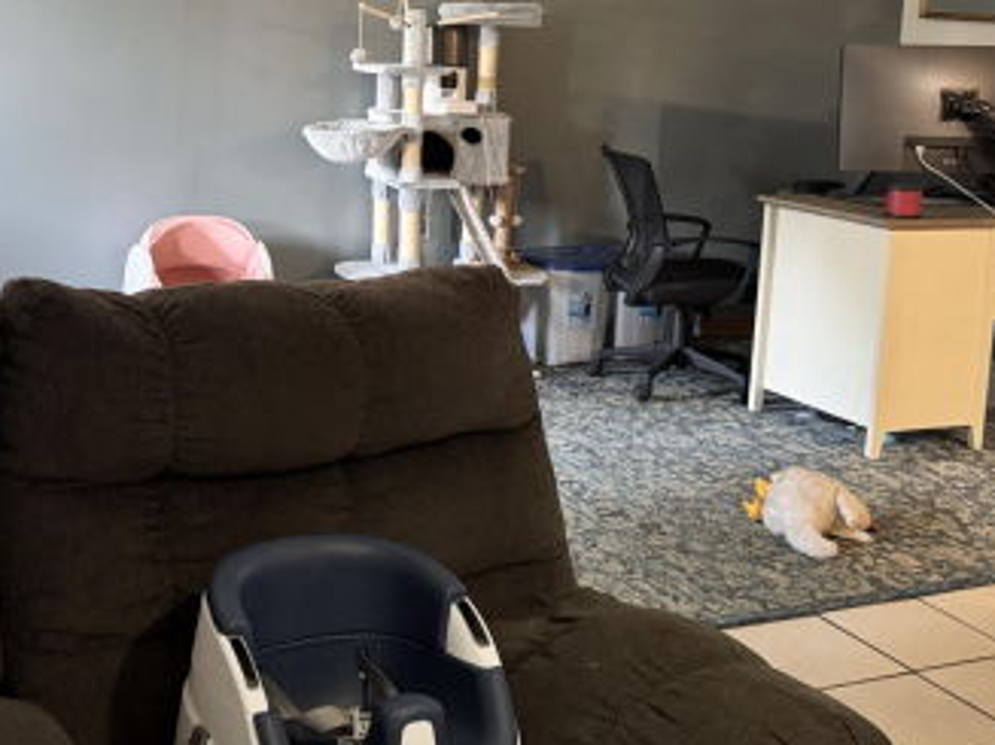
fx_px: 1408
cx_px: 303
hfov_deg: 38.3
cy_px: 176
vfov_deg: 29.2
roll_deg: -2.1
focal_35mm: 49
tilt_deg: -6.2
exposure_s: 1/40
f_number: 1.78
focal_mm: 6.76
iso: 640
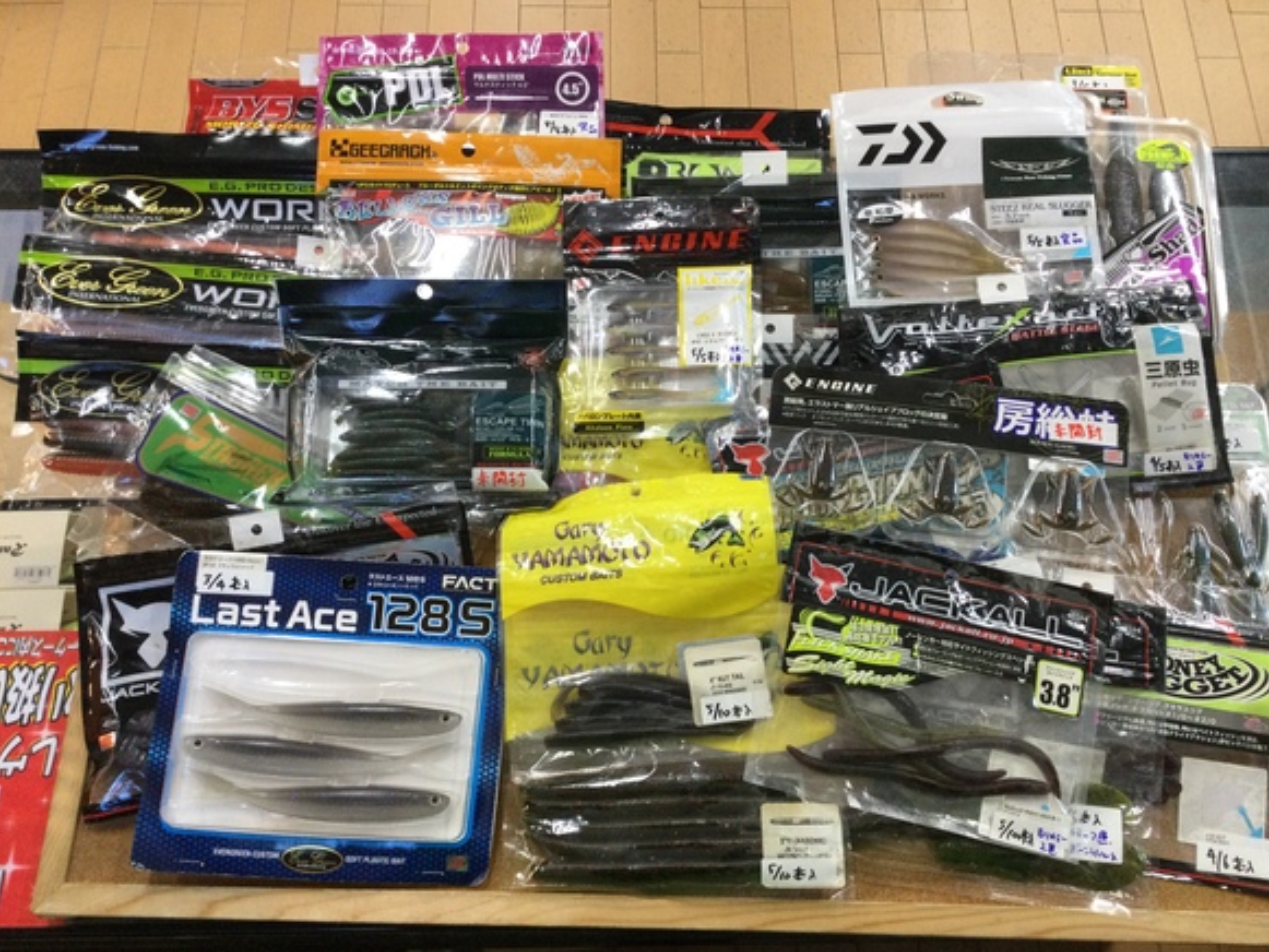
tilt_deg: -68.9
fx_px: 1173
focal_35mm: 32
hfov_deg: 56.8
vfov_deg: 44.2
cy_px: 487
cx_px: 651
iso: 40
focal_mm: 3.3
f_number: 2.4
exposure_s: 1/30
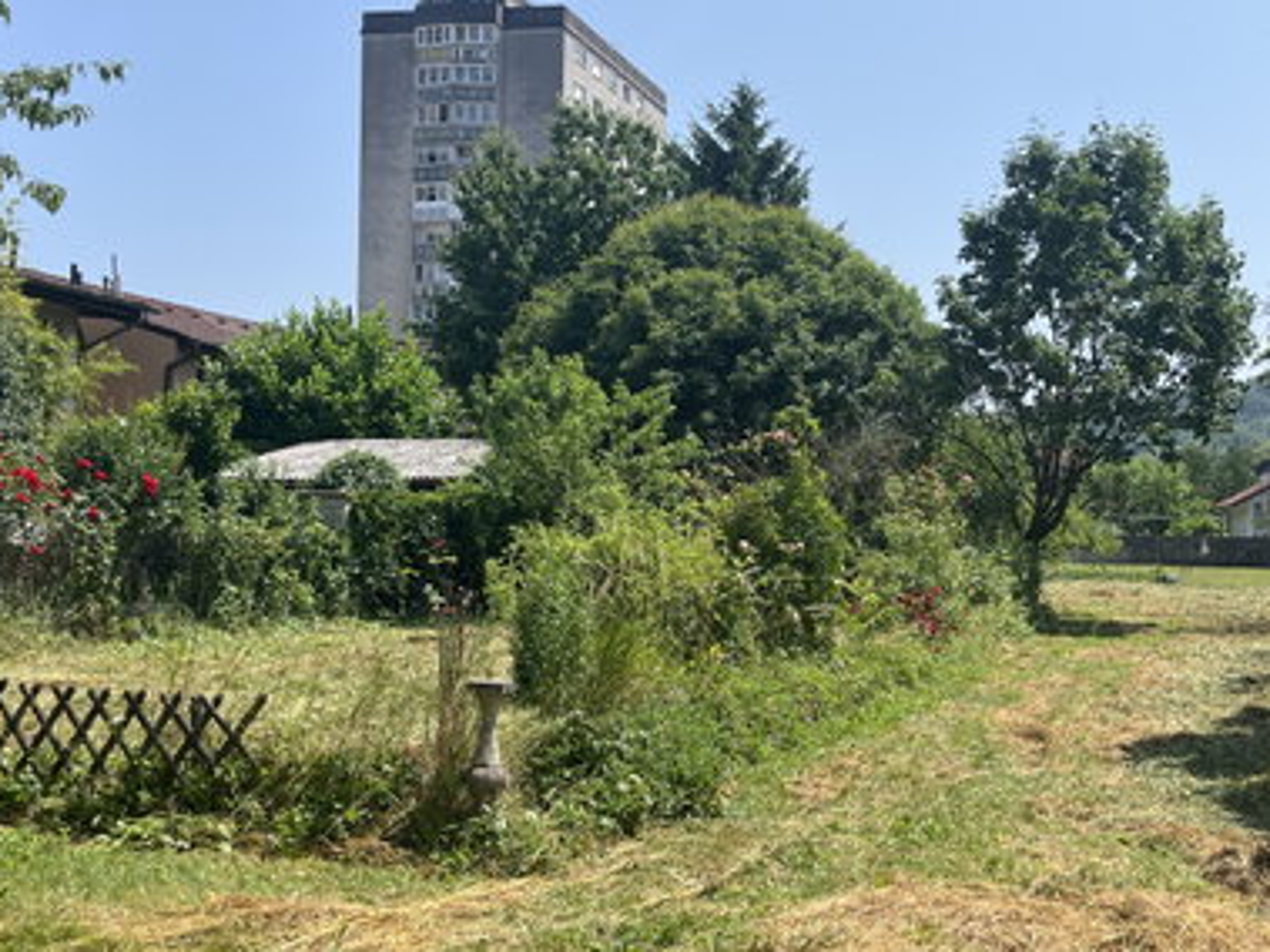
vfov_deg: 33.5
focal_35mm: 43
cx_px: 853
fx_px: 1577
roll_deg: -1.0
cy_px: 543
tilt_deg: -0.3
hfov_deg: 43.2
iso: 50
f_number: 1.6
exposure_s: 1/2825
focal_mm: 5.1
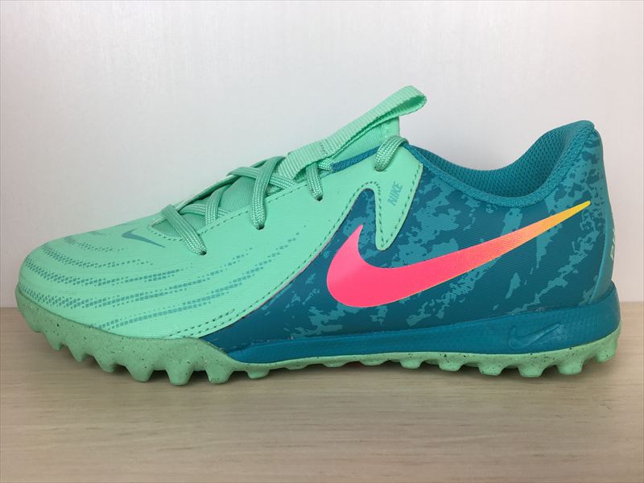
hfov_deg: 61.7
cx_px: 322
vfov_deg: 48.2
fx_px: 540
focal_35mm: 29
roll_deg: +0.8
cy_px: 242
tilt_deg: -9.9
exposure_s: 1/120
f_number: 2.2
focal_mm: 4.15
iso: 25
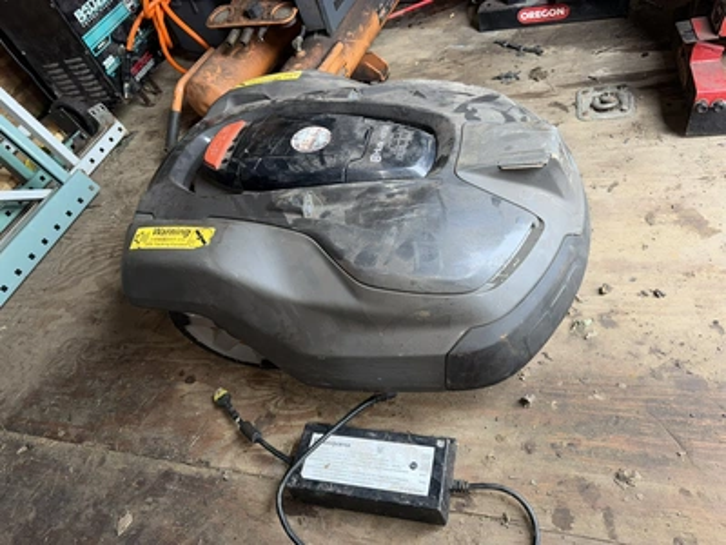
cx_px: 363
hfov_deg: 71.6
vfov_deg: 56.8
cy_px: 272
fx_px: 503
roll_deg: +24.5
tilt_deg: -44.5
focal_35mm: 24
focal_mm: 6.76
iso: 80
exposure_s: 1/32
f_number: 1.78
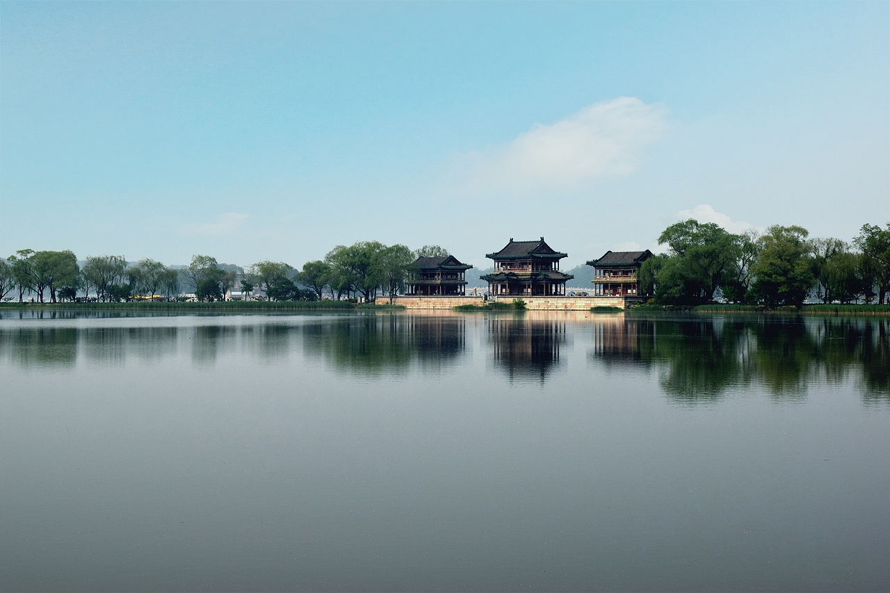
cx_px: 445
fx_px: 1854
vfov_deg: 18.2
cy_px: 296
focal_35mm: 75
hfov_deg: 27.0
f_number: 9
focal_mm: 50
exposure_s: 1/320
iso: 100
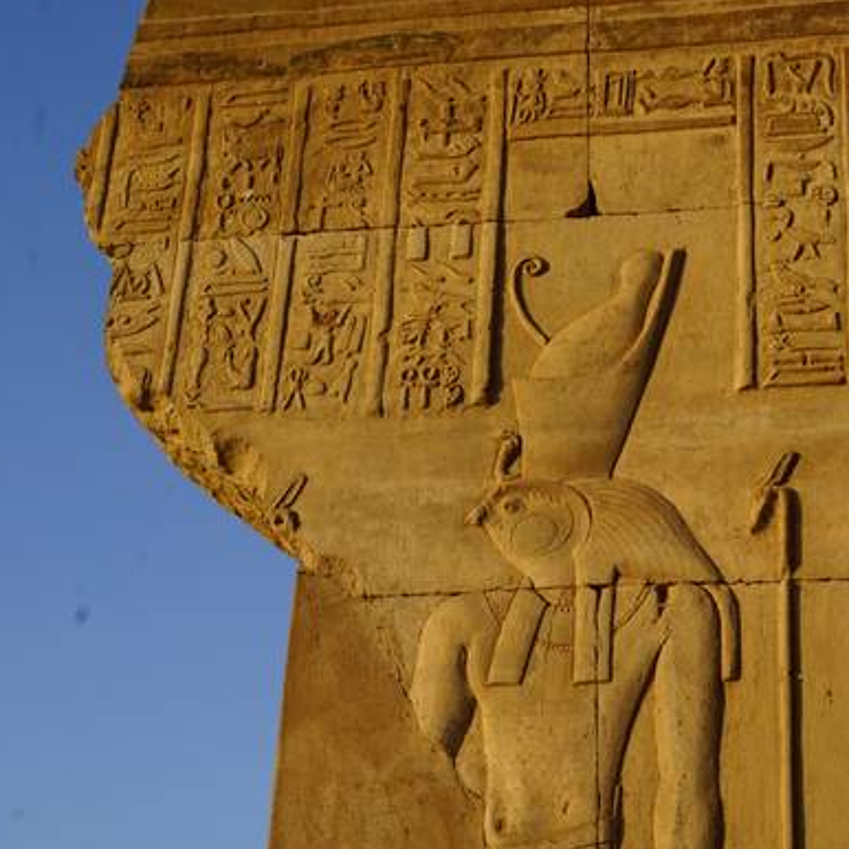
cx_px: 658
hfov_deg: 23.4
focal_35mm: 73
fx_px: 2026
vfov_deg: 23.6
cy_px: 489
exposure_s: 1/100
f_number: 10
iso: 100
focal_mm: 46
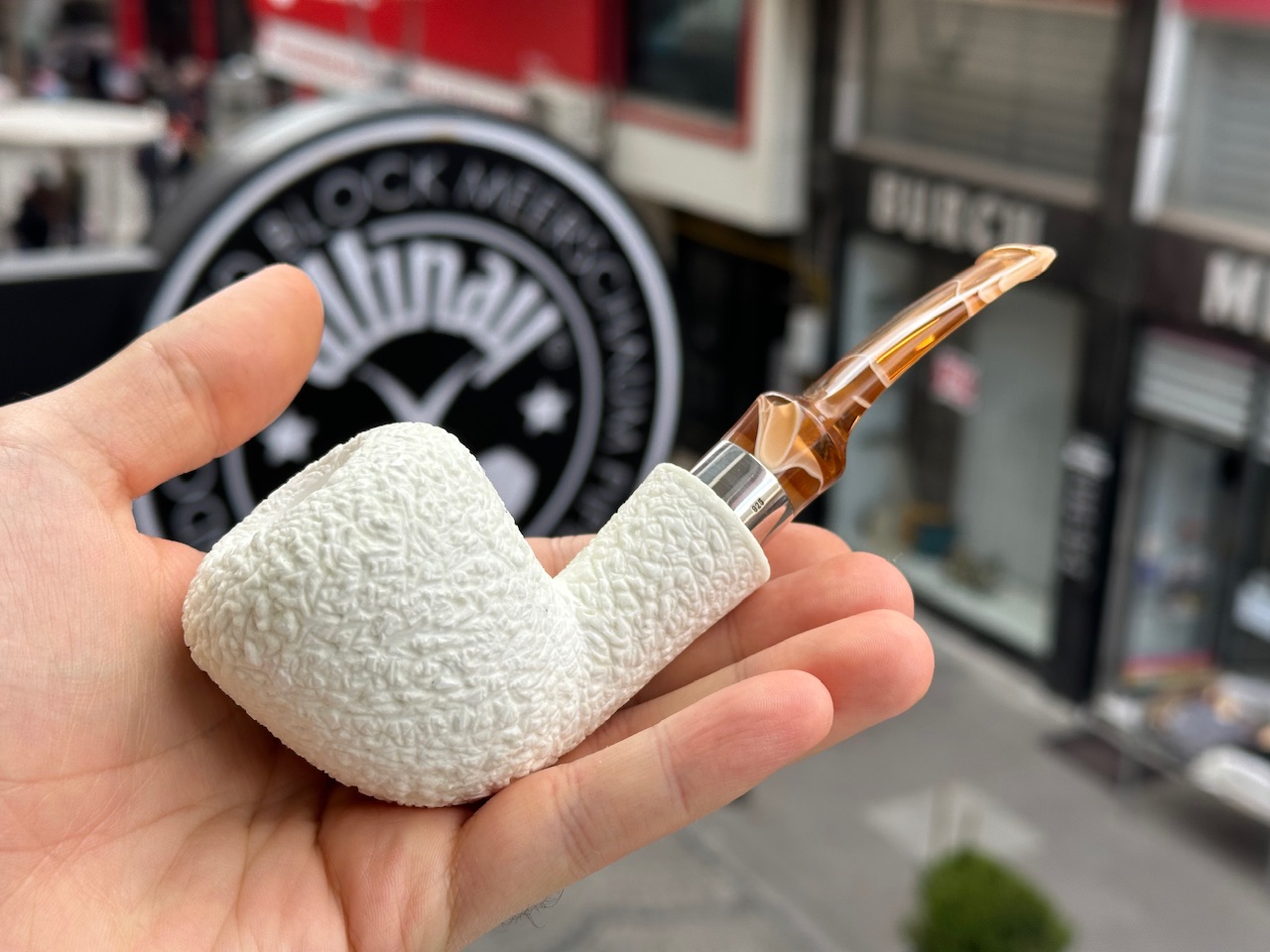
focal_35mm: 48
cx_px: 635
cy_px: 476
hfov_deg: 39.7
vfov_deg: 30.3
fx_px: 1761
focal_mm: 6.86
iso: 64
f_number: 1.78
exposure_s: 1/1073
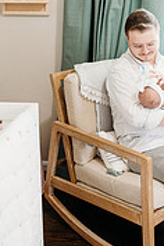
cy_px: 72
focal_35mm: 61
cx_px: 125
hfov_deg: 22.0
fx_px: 417
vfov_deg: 32.5
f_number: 2.5
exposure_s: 1/200
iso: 1600
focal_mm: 24
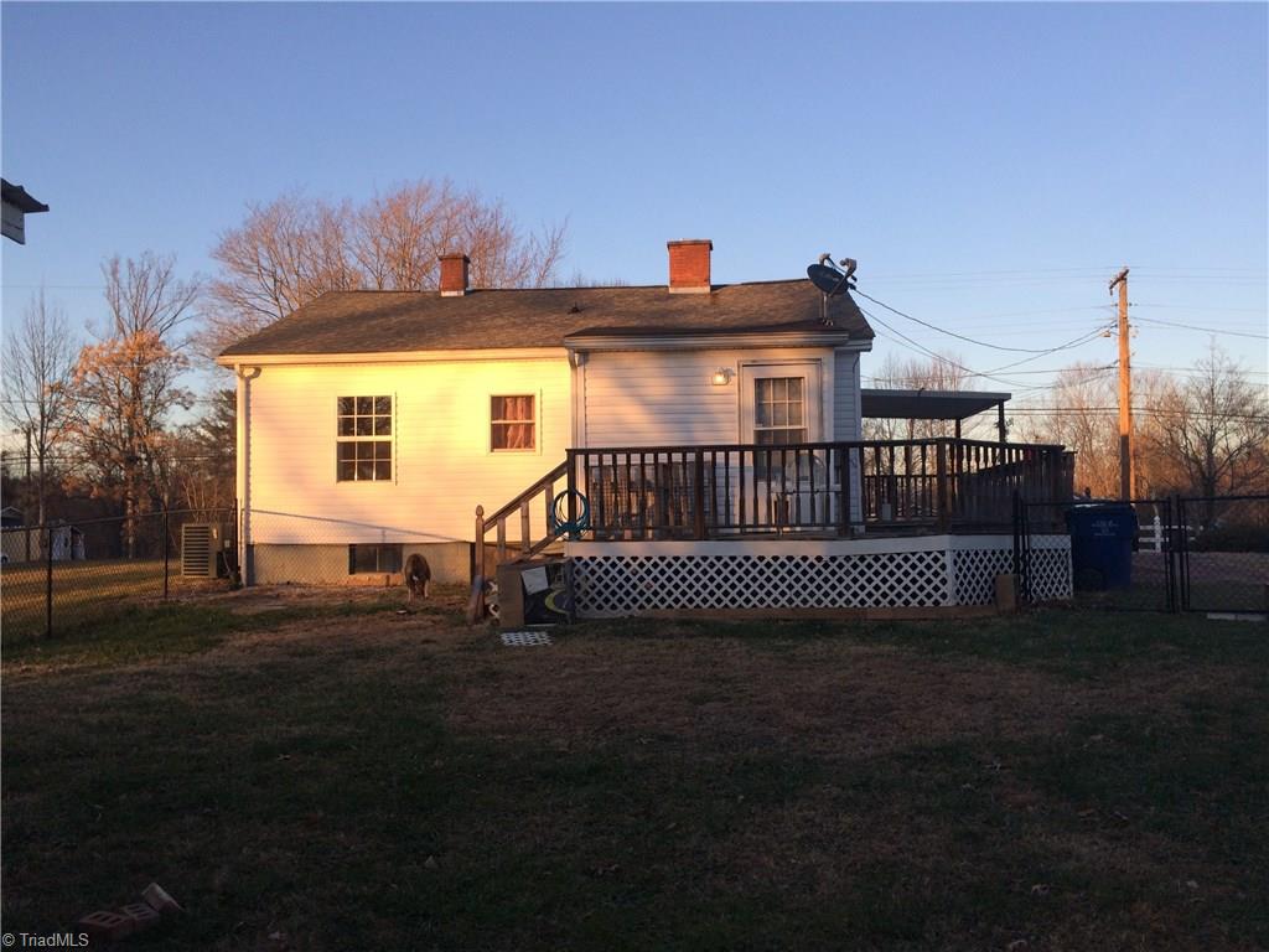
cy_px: 476
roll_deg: +2.0
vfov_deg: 48.2
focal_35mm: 29
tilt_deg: +3.3
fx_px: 1063
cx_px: 634
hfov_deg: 61.7
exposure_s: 1/456
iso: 32
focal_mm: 4.15
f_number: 2.2
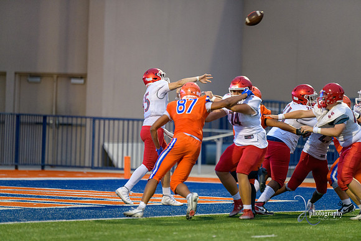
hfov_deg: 6.9
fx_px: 3009
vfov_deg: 4.6
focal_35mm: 300
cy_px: 120
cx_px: 180
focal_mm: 300
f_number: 2.8
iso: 2200
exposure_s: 1/800
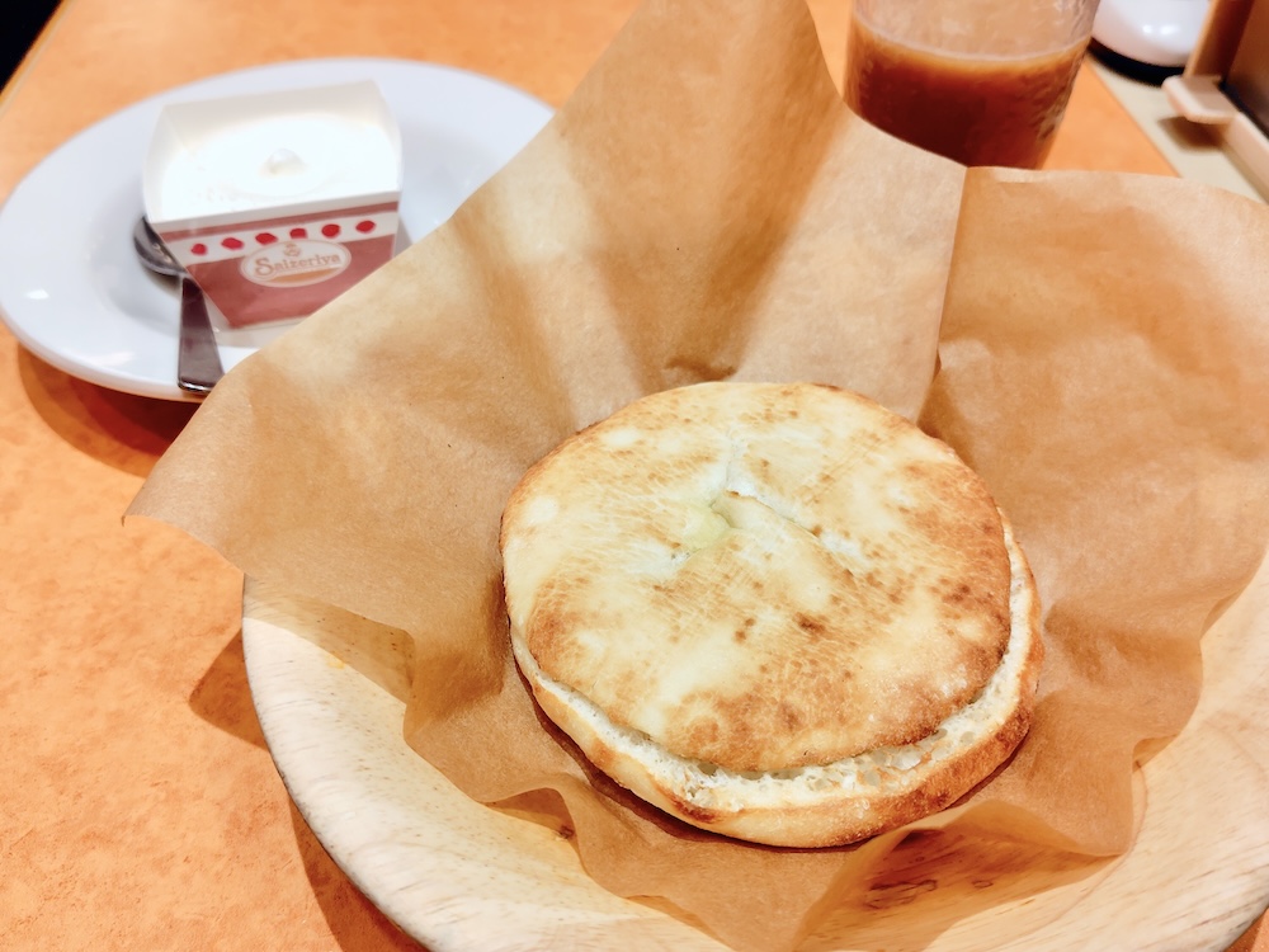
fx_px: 843
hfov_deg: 73.9
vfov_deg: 58.9
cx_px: 634
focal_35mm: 23
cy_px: 476
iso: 150
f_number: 1.9
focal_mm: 5.6
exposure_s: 1/50
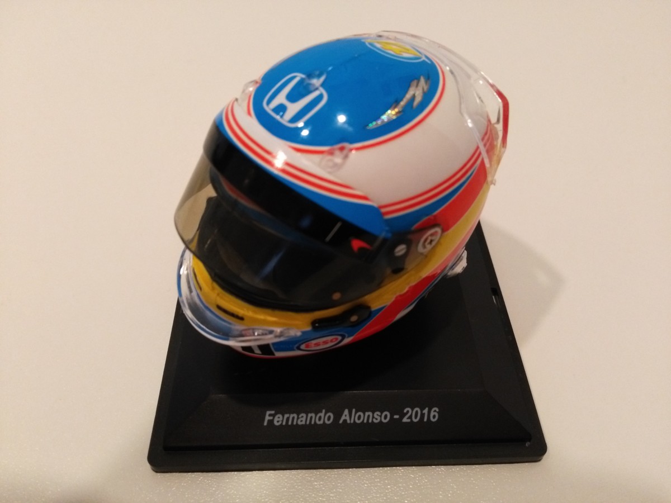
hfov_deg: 63.4
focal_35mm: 28
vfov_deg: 49.7
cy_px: 252
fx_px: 543
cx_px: 336
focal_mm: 2.96
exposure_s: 1/33
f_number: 2
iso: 667
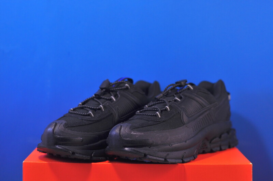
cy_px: 90
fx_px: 568
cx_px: 136
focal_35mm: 75
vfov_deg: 18.1
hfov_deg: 27.0
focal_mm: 50
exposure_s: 1/320
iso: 250
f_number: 2.5
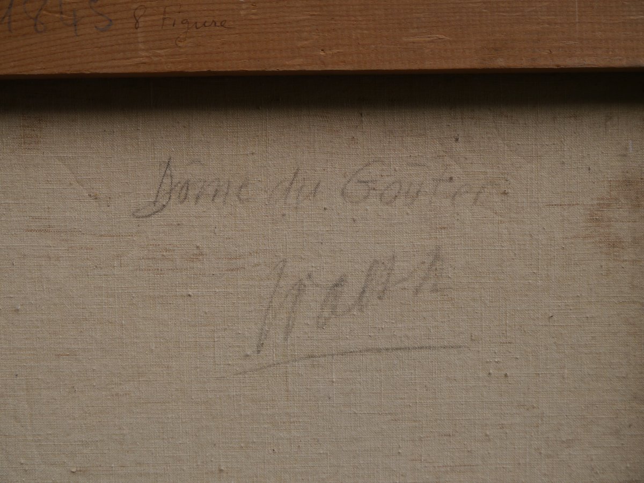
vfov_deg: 29.1
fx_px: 930
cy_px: 242
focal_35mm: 50
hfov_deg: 38.2
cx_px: 322
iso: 200
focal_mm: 25
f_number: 6.3
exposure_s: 1/320
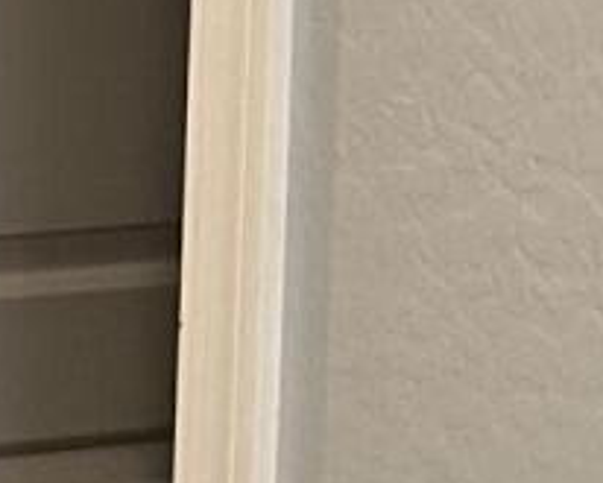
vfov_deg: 6.4
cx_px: -685
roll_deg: -2.8
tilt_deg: -0.2
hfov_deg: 8.0
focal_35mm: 227
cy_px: -790
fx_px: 4053
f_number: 1.78
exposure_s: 1/60
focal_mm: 6.86
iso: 500
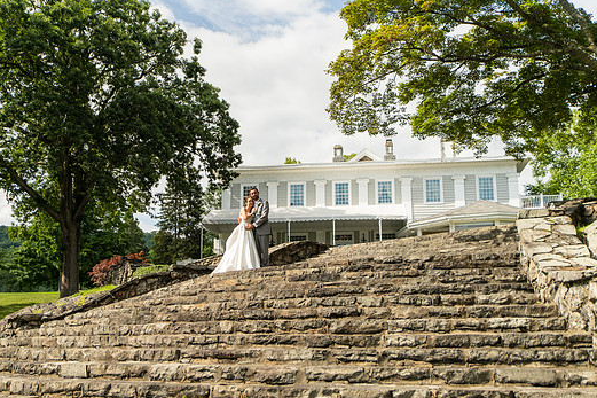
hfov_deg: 49.6
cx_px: 289
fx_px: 647
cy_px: 209
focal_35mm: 39
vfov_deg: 34.2
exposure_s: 1/8000
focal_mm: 35
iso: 1000
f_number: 2.8
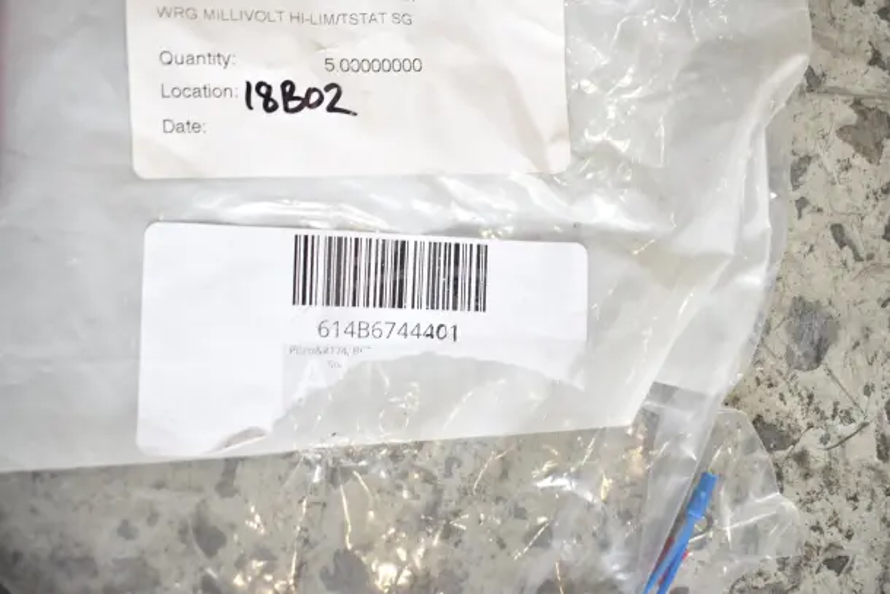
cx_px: 445
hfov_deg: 47.9
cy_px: 297
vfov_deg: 33.0
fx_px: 1001
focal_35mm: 40
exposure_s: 1/80
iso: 200
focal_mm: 27
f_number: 4.5
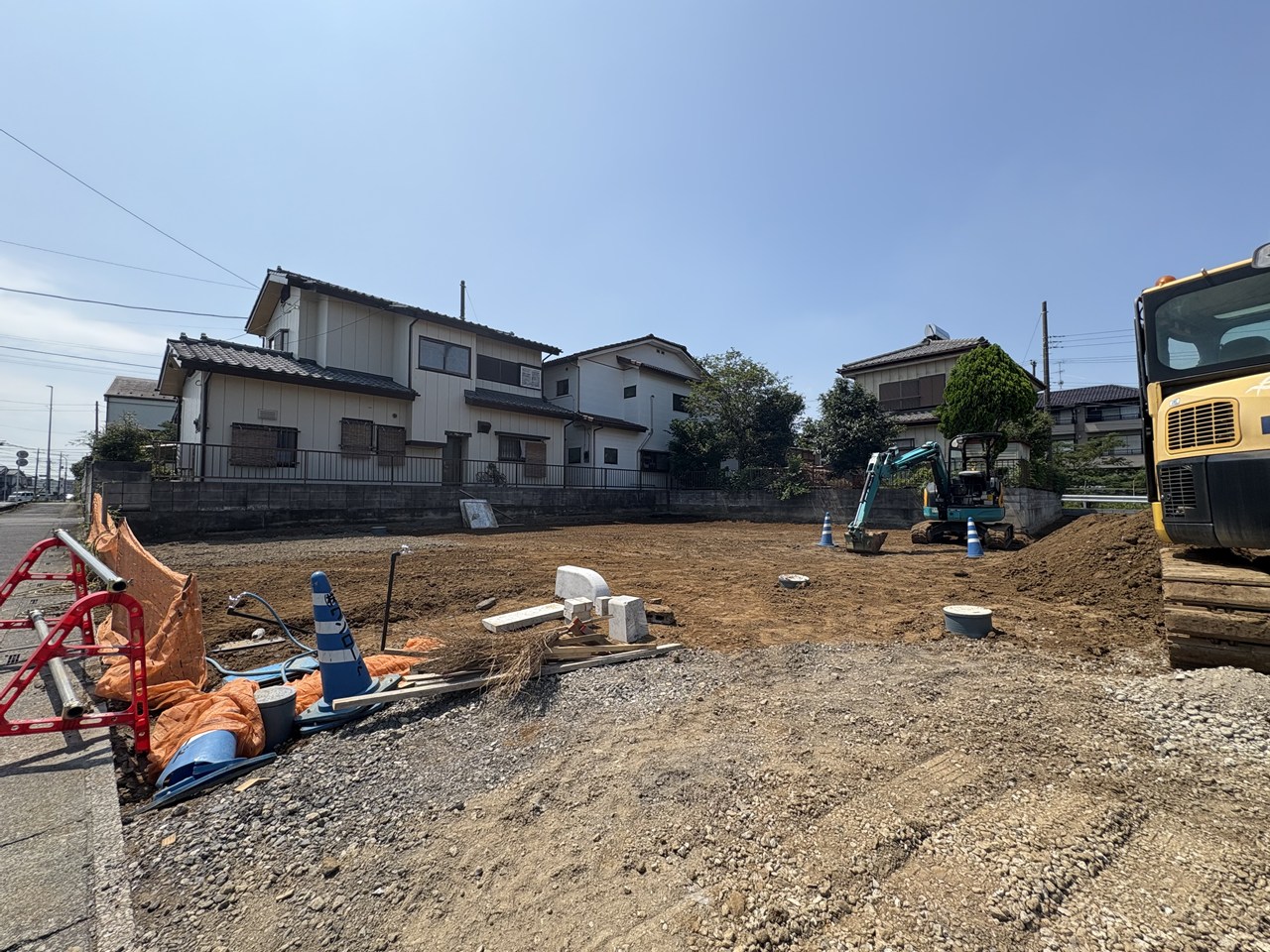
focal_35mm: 14
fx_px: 514
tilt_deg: +1.3
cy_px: 476
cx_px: 635
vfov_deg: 85.7
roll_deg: +0.0
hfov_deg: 102.1
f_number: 2.2
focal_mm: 2.22
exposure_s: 1/1420
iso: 40
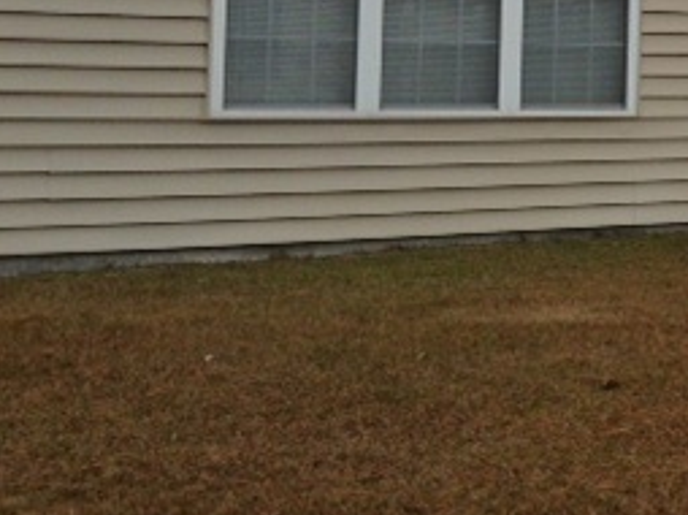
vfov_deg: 17.3
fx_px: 1648
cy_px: -8
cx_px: 777
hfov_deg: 22.1
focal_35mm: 83
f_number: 2.4
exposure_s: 1/982
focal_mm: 3.3
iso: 32
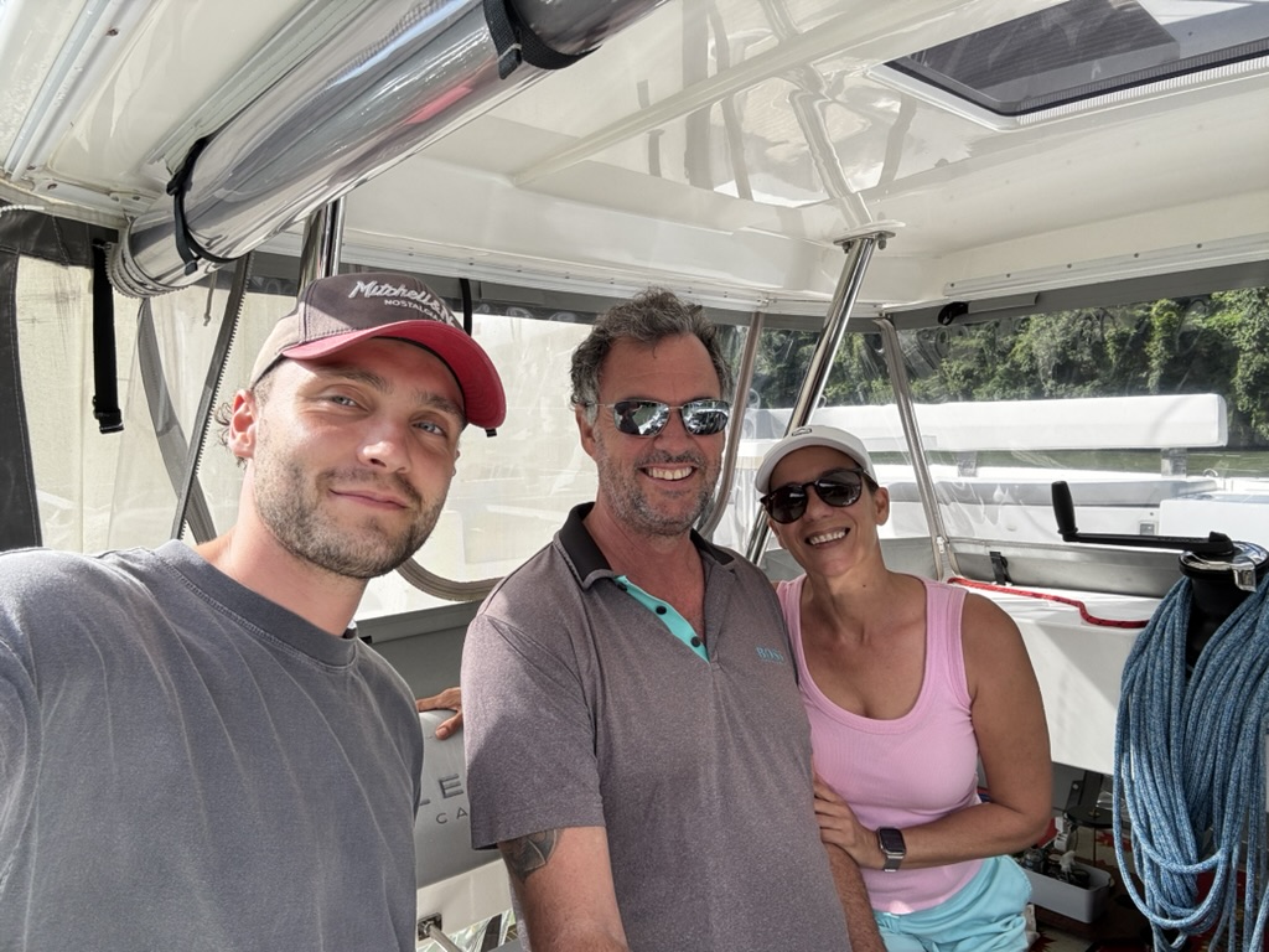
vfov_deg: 58.9
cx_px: 634
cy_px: 476
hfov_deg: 73.9
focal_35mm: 23
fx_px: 843
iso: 25
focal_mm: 2.69
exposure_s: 1/628
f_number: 1.9
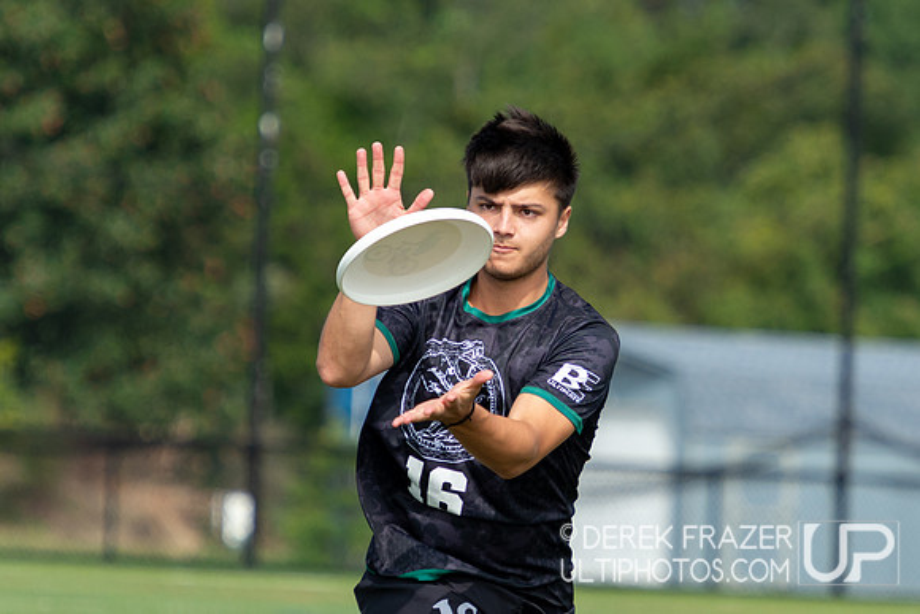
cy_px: 397
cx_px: 501
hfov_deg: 5.3
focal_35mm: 389
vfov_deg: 3.5
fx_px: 9955
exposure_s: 1/2500
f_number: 5.6
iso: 800
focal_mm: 260
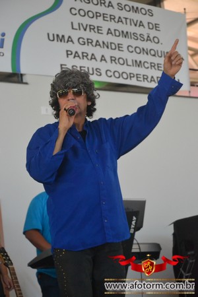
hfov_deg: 13.0
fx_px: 866
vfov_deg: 19.5
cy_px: 148
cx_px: 99
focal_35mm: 105
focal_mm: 70
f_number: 5.3
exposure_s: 1/100
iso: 3200
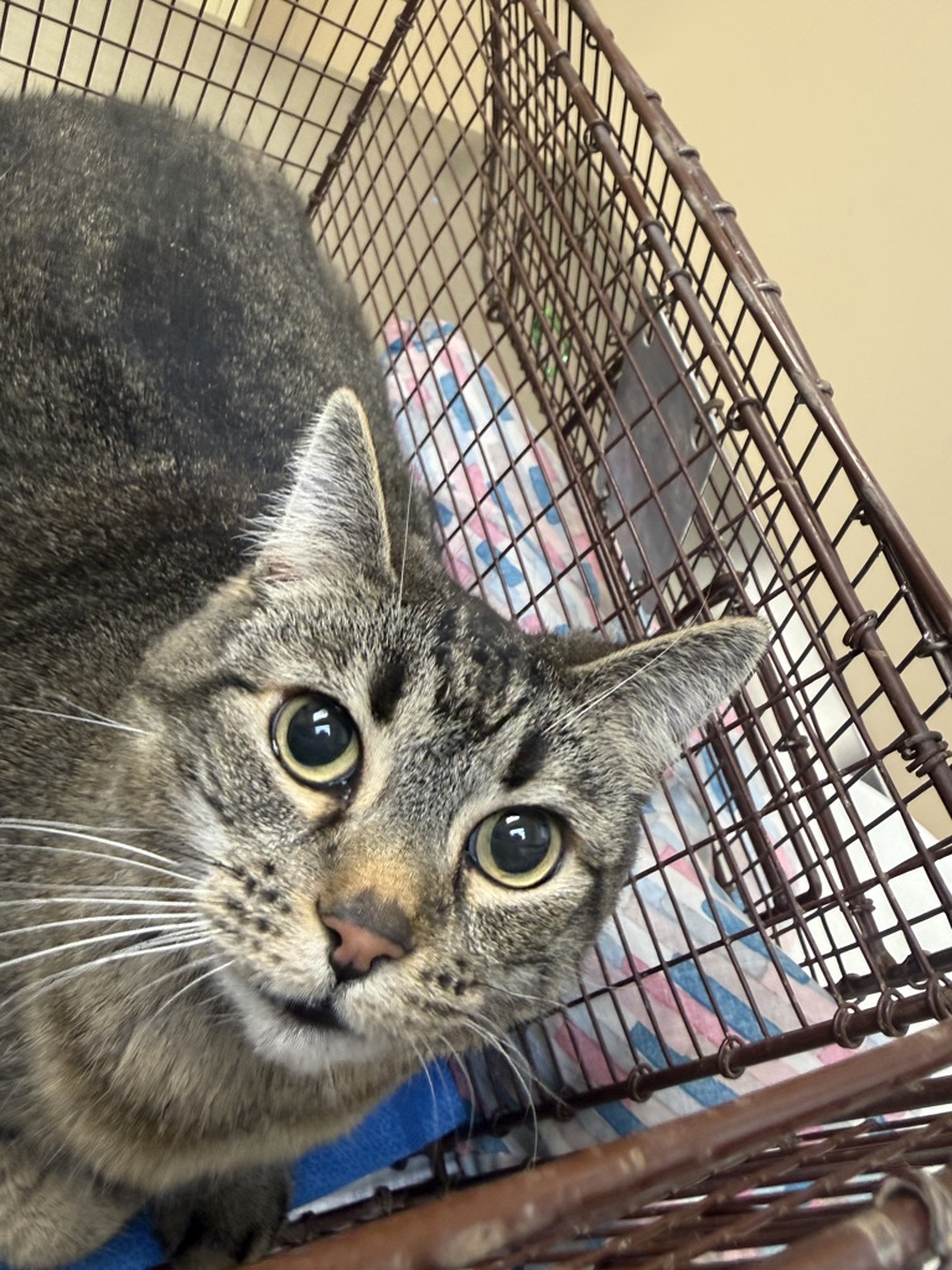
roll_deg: -43.3
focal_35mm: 24
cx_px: 476
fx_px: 880
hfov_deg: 56.8
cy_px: 635
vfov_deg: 71.6
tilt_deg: -42.6
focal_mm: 2.22
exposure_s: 1/60
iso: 250
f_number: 2.2
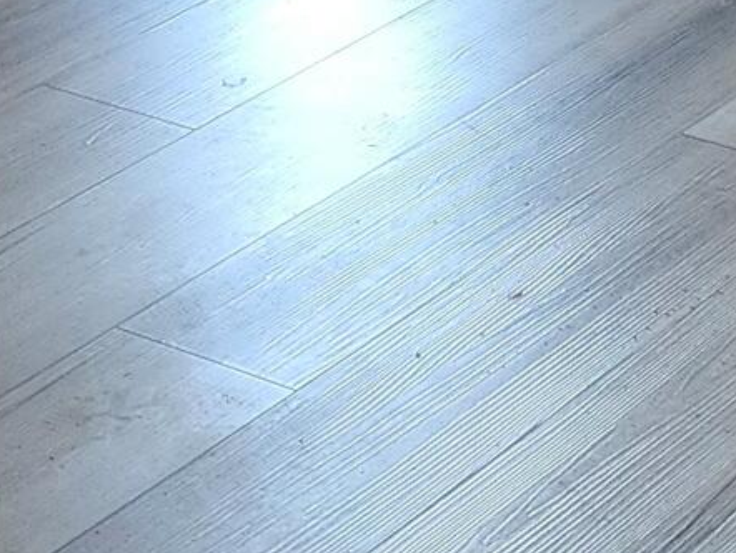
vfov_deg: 8.6
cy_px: -810
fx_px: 3319
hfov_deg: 12.3
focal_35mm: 156
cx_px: 931
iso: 200
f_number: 1.8
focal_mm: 6.4
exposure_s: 1/120
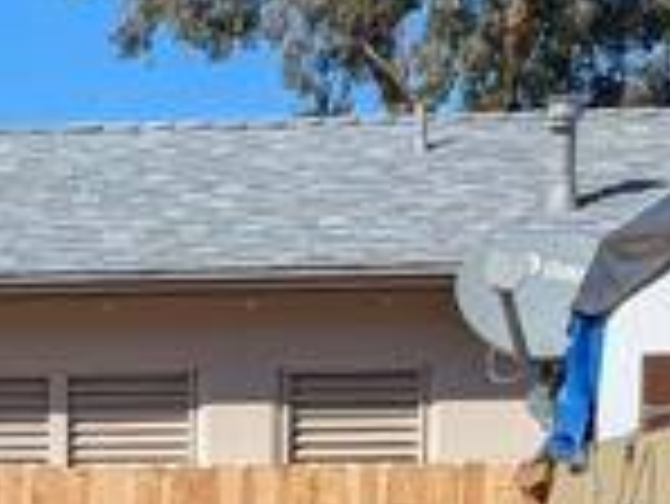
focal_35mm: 165
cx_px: -436
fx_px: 3196
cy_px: 713
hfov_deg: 11.3
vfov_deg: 8.8
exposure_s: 1/2976
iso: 43
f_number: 1.85
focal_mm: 6.81
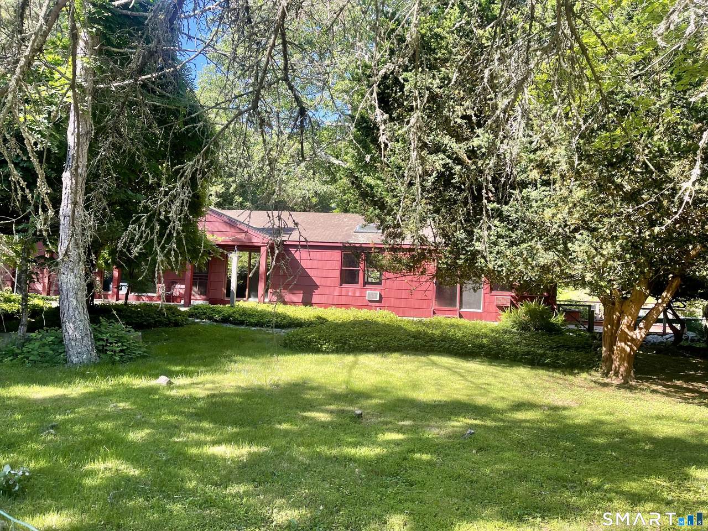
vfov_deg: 54.9
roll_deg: -2.1
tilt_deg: +3.5
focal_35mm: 25
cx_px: 354
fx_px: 511
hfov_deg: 69.4
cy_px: 266
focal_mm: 5.1
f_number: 1.6
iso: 32
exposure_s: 1/281
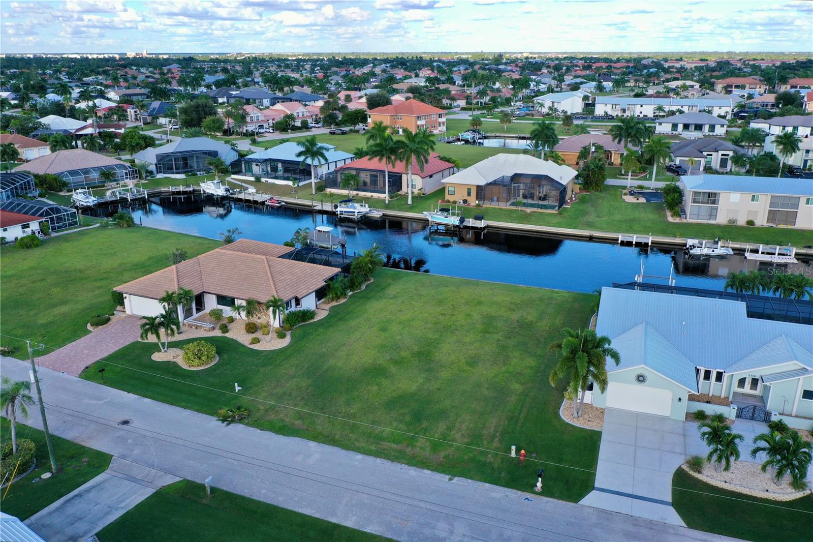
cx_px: 406
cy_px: 271
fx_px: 632
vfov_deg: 46.4
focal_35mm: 28
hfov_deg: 65.5
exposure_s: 1/240
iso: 100
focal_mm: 10.26
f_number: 5
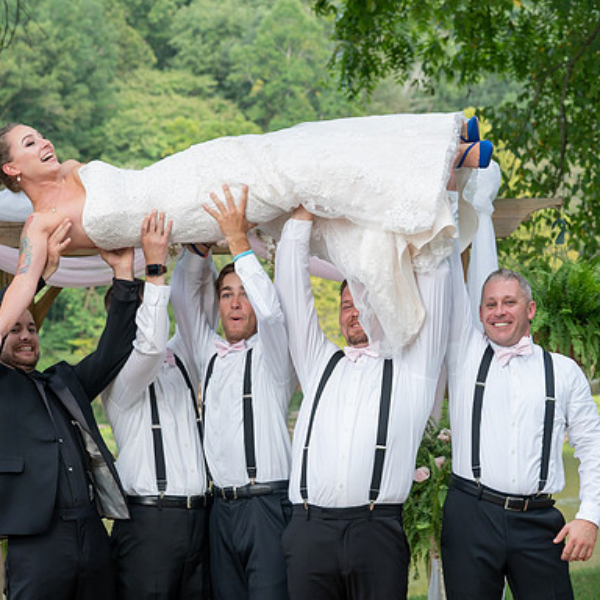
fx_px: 2157
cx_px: 275
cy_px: 283
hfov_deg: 15.8
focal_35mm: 110
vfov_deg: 15.8
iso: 640
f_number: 5.6
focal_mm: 80
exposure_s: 1/200
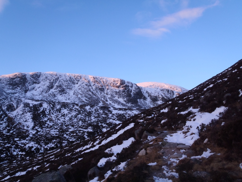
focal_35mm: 28
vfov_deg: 49.7
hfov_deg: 63.4
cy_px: 91
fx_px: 196
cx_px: 121
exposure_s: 1/60
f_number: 3.5
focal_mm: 5
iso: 100
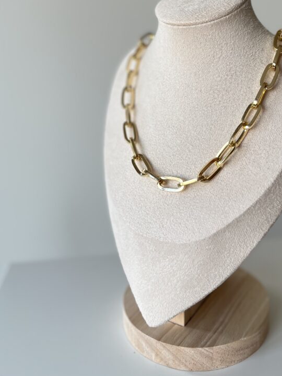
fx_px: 402
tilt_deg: -9.4
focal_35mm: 37
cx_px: 184
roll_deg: +0.4
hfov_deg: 38.3
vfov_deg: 49.0
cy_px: 115
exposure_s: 1/251
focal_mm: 5.1
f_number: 1.6
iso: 40
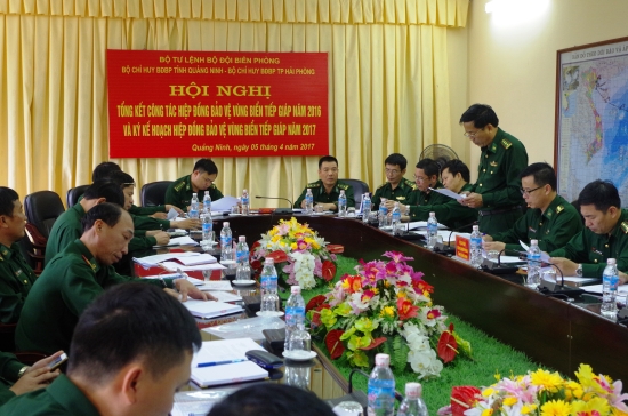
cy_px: 208
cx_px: 314
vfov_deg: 27.4
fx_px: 853
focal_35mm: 49
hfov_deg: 40.4
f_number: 6.3
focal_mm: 32.5
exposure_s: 1/60
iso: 1600
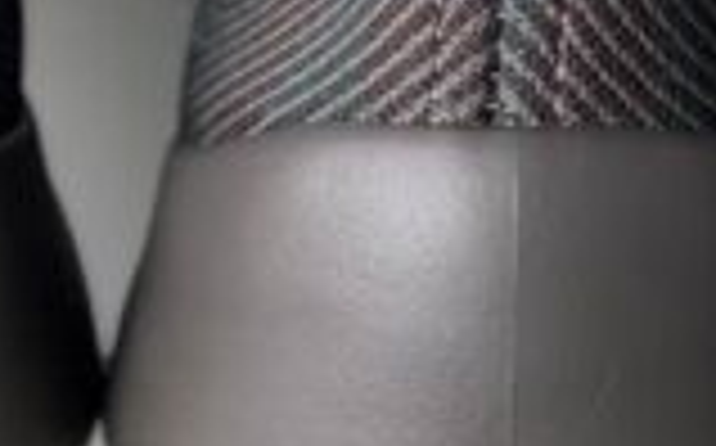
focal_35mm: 256
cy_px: -117
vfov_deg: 5.1
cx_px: 104
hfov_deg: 8.2
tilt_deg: -66.1
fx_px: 4990
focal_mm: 7.5
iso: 100
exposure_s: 1/121
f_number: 2.2
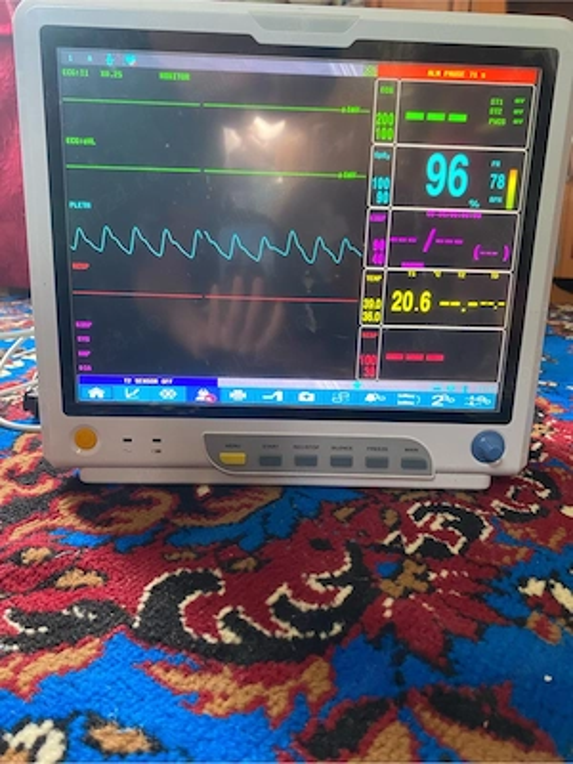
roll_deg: -2.1
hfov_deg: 53.1
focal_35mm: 26
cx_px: 286
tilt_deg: -14.5
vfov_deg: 67.3
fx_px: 574
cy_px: 382
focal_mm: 4.25
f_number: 1.8
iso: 500
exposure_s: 1/56
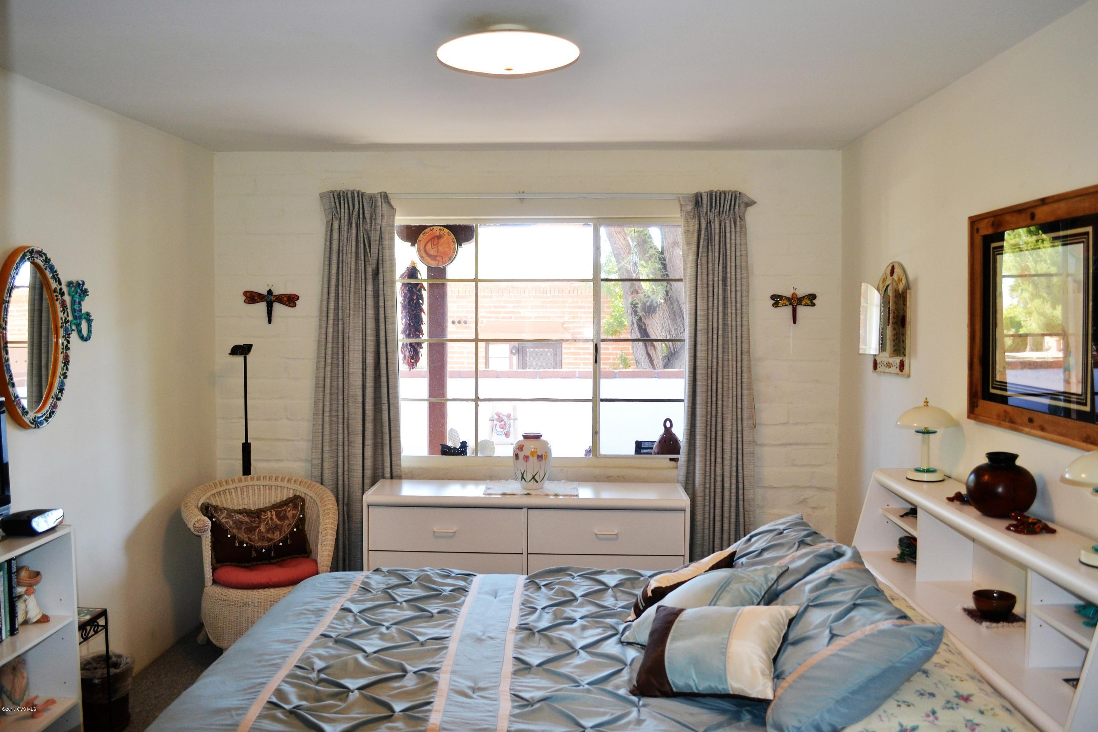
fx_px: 823
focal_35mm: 27
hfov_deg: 67.4
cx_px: 549
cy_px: 366
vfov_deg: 47.9
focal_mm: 18
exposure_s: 1/60
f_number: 4
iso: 400
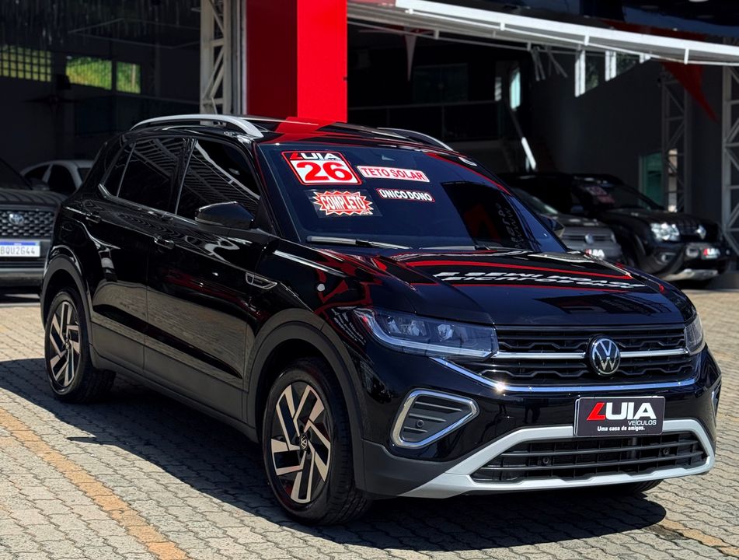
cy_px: 280
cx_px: 370
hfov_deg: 39.5
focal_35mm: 48
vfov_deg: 30.4
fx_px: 1028
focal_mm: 6.76
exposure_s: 1/5587
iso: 80
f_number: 1.78
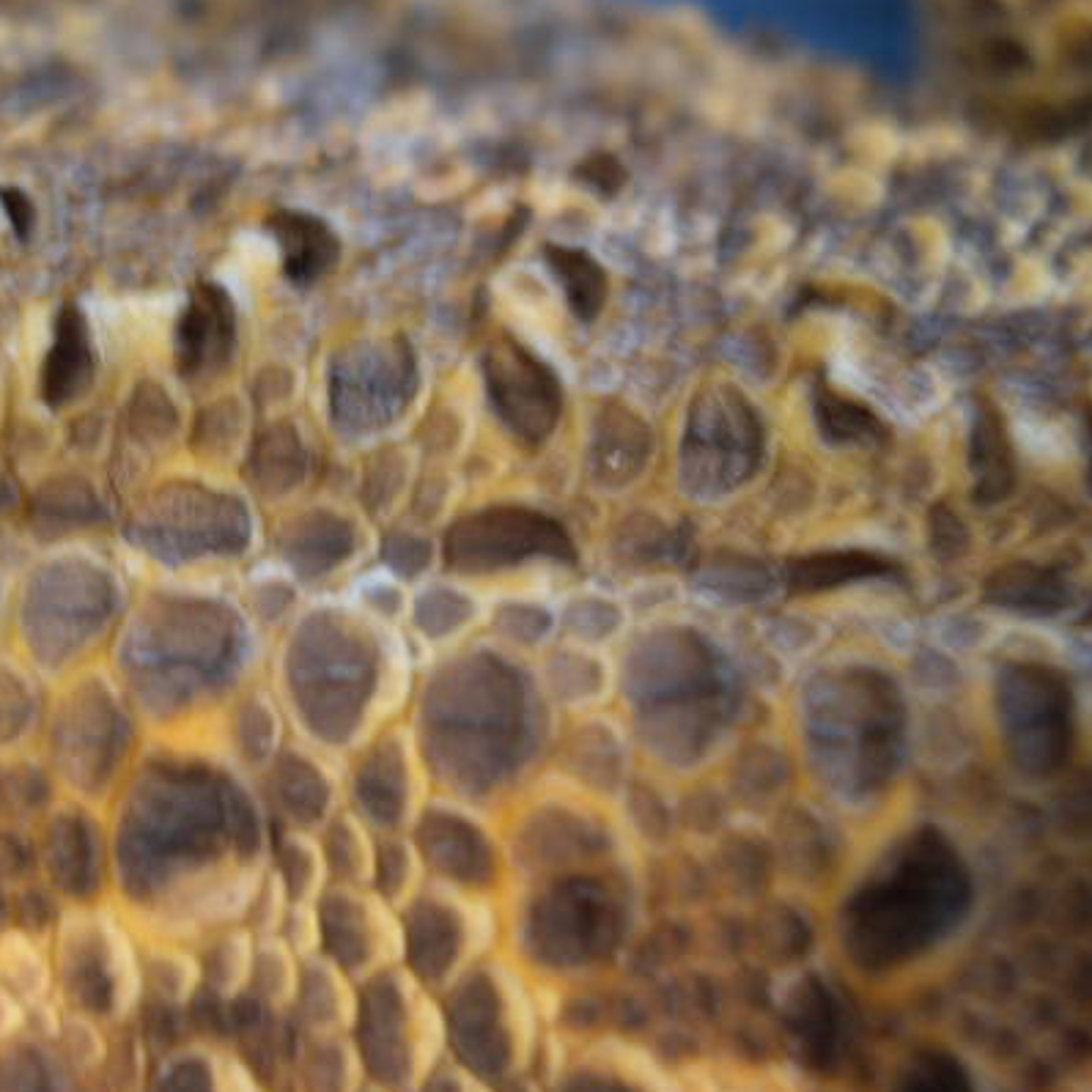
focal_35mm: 54
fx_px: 1927
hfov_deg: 31.3
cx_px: 327
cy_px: 516
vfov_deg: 31.6
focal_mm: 8
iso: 124
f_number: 2.8
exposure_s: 1/5
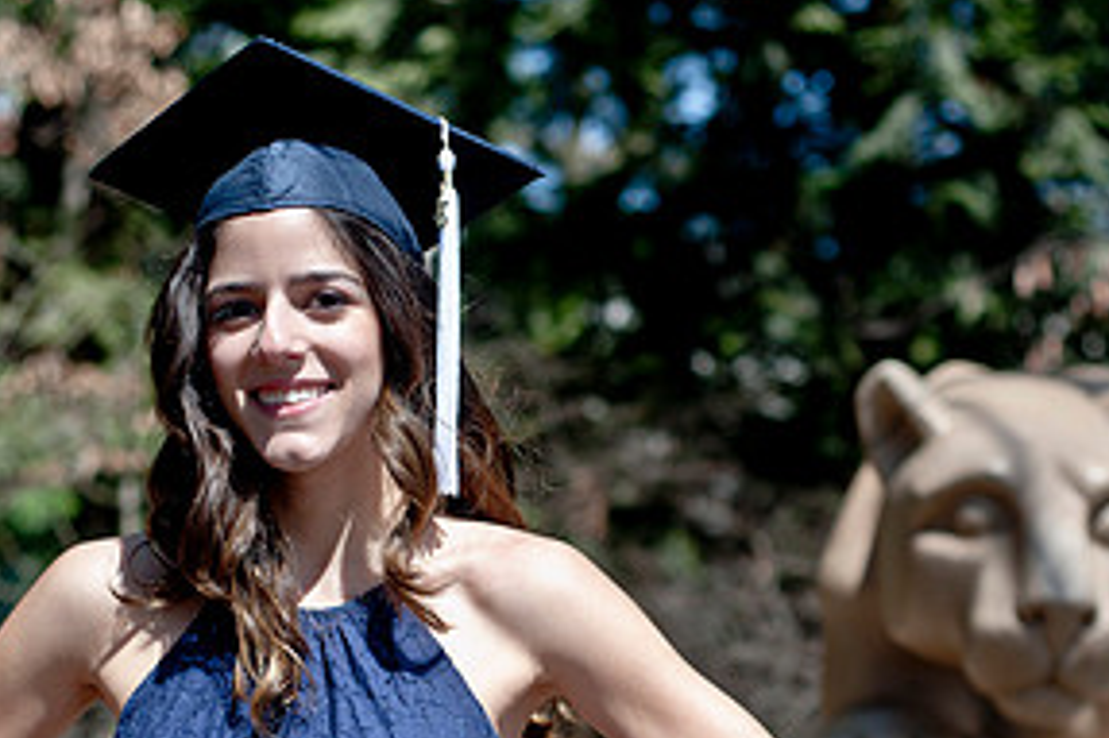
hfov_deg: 20.2
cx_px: 653
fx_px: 3109
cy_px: 595
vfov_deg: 13.5
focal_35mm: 101
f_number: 2.8
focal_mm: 50
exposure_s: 1/2000
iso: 100
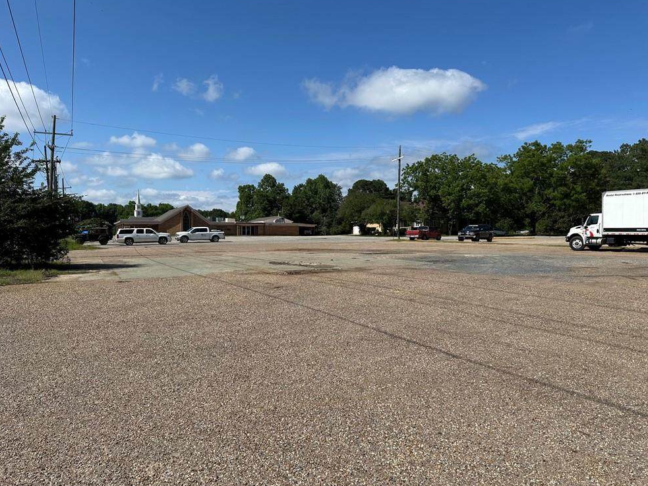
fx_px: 468
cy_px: 245
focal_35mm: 25
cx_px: 320
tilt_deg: -0.6
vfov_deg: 54.9
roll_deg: +0.2
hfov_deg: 69.4
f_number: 1.78
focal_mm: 6.86
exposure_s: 1/6623
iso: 80
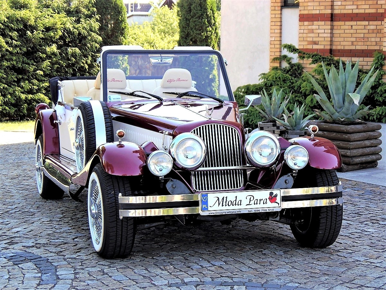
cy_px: 145
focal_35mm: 87
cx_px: 193
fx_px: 970
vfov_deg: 17.0
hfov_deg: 22.5
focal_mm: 16.2
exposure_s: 1/80
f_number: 4.3
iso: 64
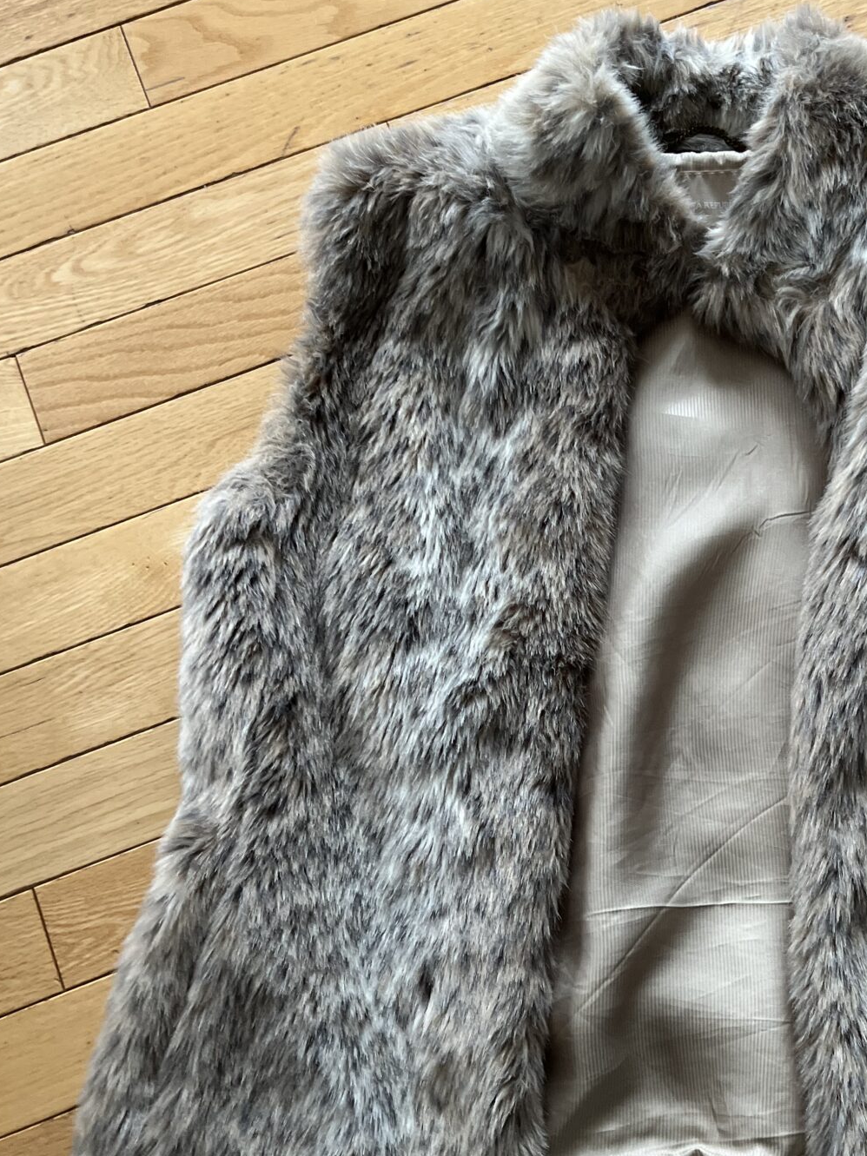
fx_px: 1336
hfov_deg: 35.1
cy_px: 644
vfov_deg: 46.7
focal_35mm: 40
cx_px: 656
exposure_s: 1/60
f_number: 1.6
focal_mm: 5.1
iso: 400
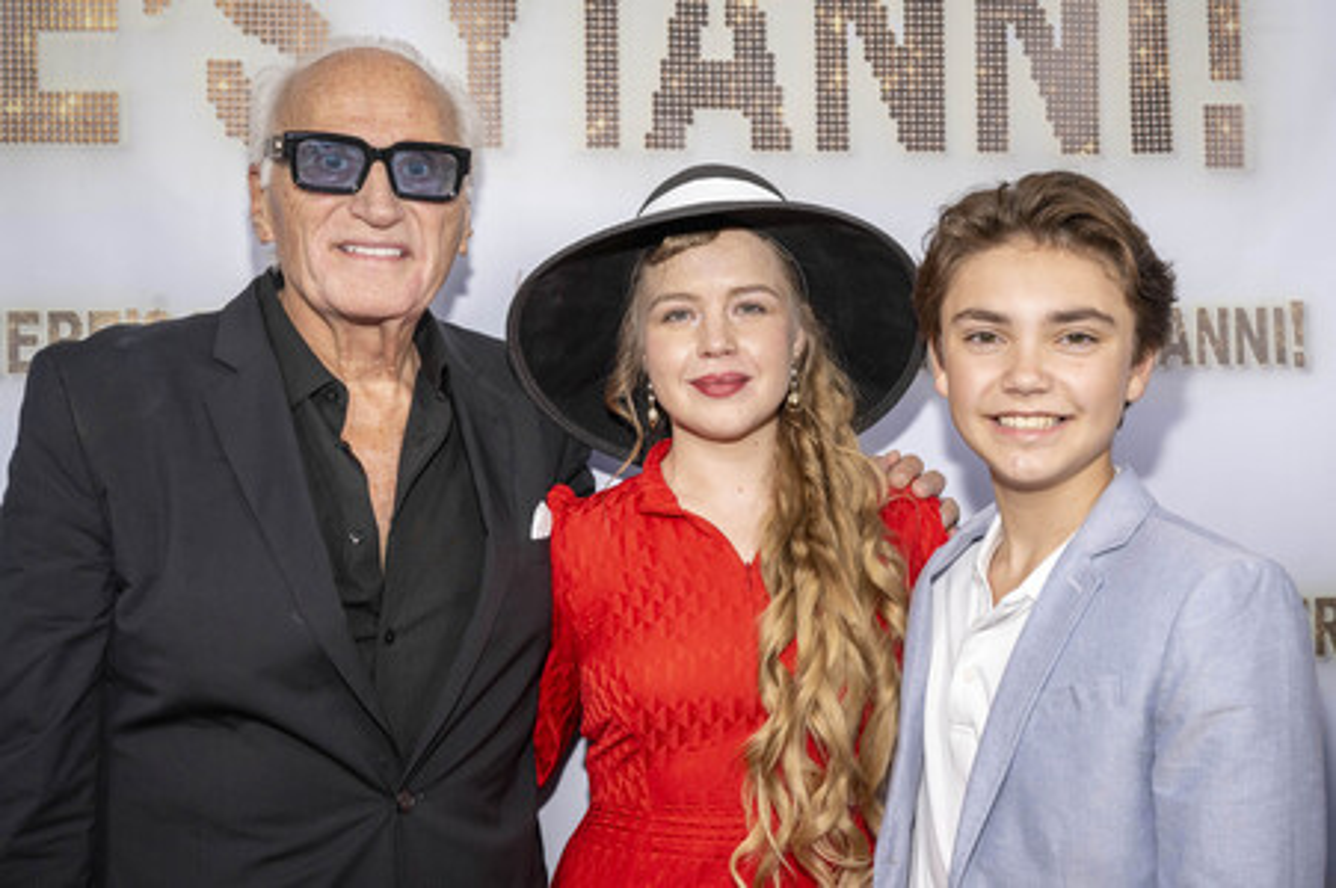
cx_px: 668
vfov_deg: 35.0
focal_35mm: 38
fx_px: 1409
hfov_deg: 50.7
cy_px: 444
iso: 640
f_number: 6.3
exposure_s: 1/200
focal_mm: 38
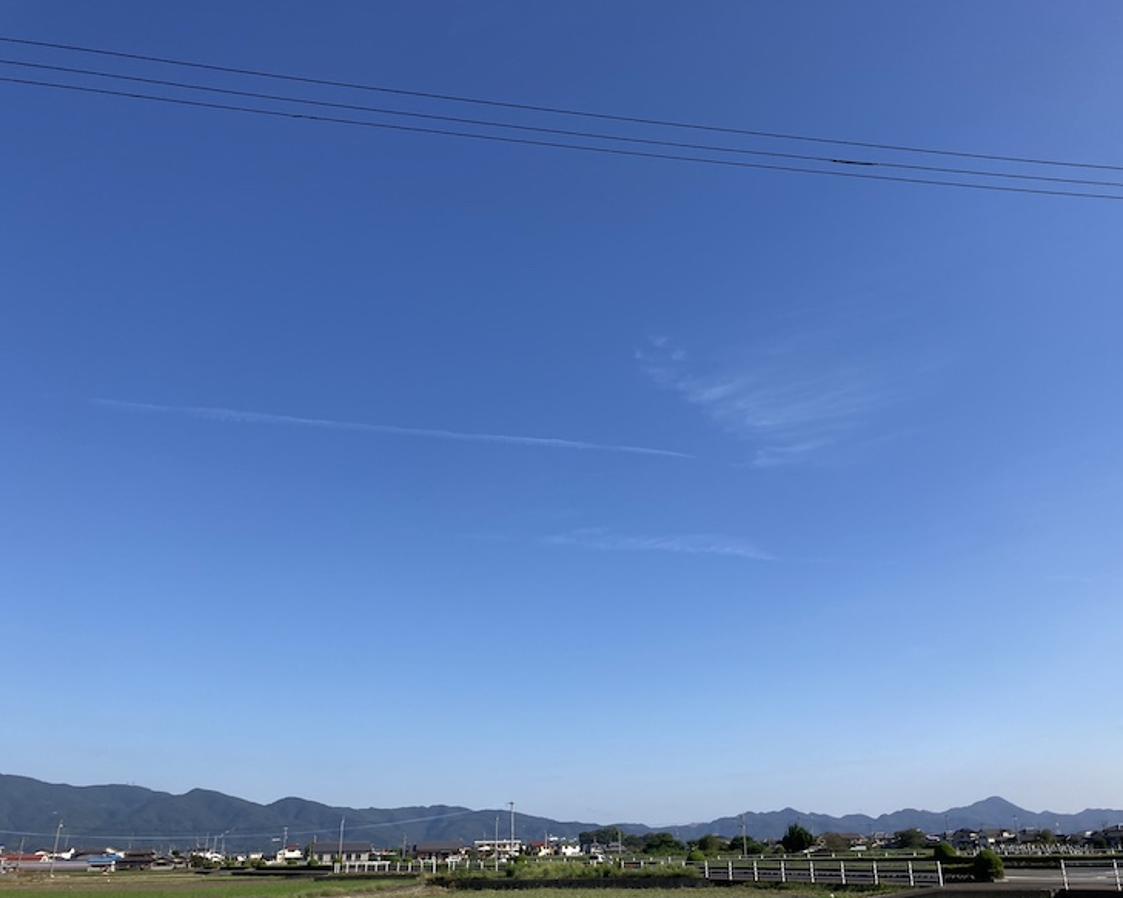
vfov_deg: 48.5
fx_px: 997
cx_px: 610
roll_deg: +0.2
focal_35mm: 30
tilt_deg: +21.5
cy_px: 453
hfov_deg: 58.7
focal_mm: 3.99
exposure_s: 1/2183
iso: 20
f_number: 1.8
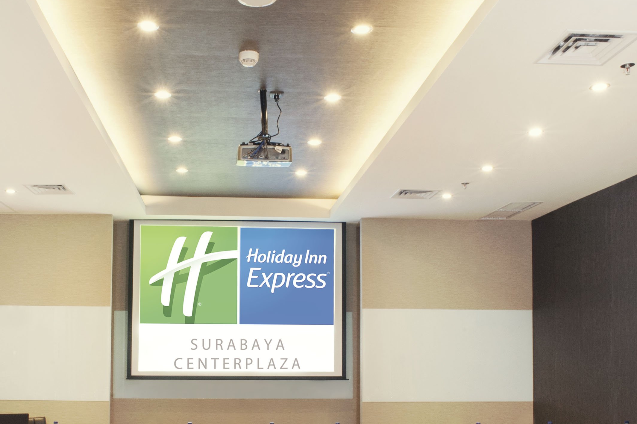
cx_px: 249
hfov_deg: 48.1
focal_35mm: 40
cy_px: 314
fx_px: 707
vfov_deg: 32.8
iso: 400
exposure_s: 1.6
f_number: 22
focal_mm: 20
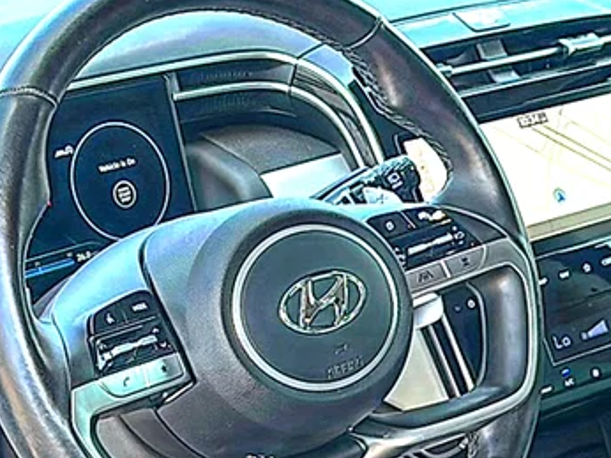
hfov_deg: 24.7
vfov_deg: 18.4
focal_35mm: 79
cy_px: 378
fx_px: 1393
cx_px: 373
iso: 80
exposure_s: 1/201
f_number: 1.78
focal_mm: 6.86
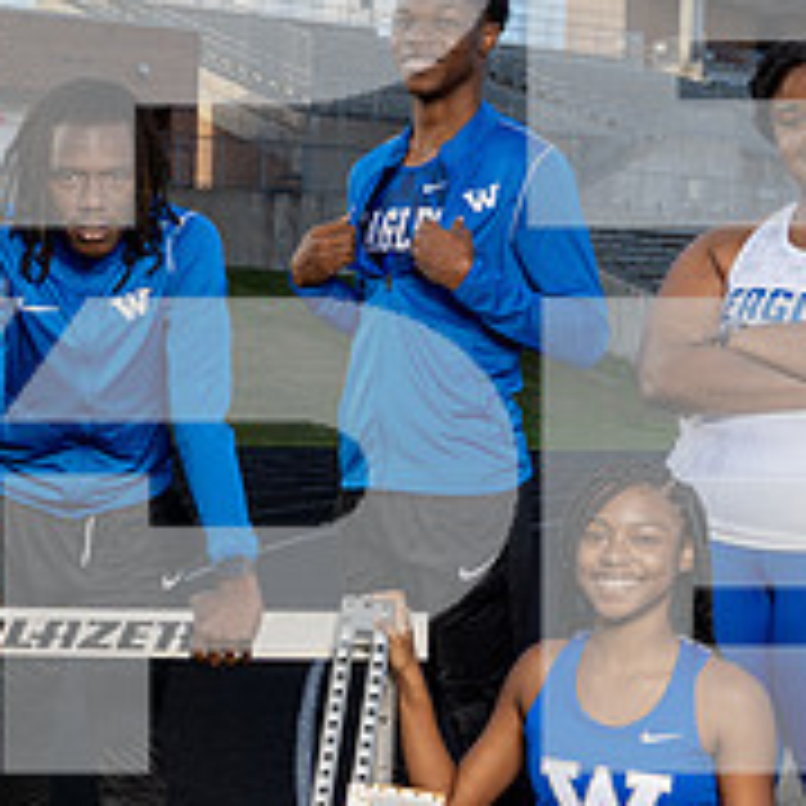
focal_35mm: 80
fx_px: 2107
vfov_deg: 21.6
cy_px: 538
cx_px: -86
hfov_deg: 20.6
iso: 200
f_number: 7.1
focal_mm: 29
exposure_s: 1/250
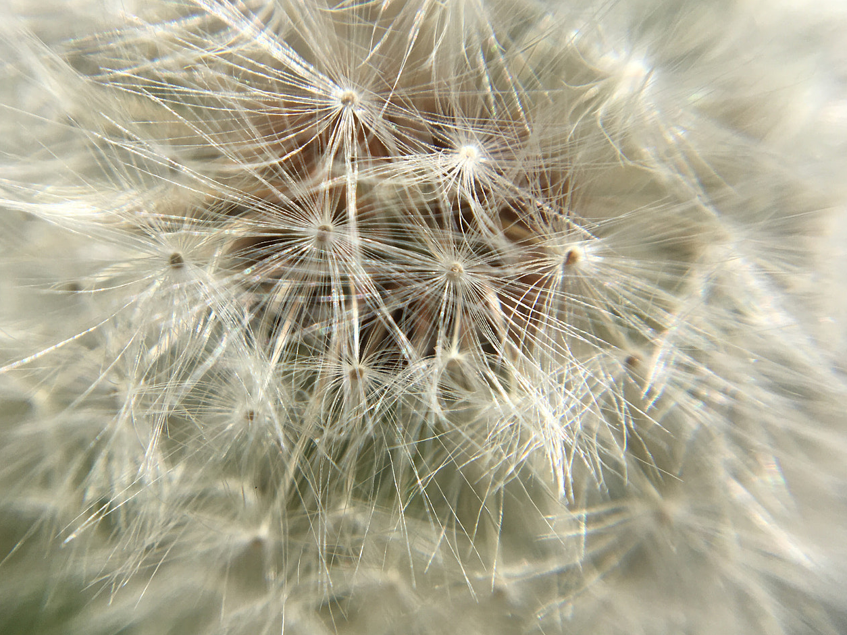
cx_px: 328
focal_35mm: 37
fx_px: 906
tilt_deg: -35.9
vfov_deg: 38.7
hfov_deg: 49.7
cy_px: 329
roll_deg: -24.1
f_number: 2.2
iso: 25
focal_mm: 4.15
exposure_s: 1/2137
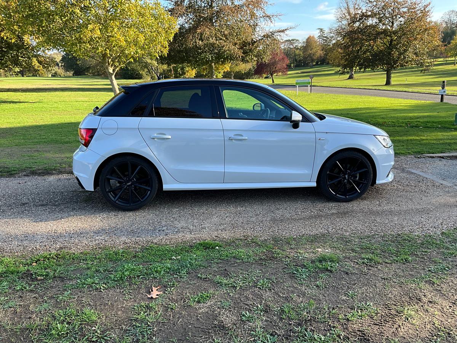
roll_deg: +2.3
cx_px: 228
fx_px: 383
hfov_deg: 61.7
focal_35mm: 29
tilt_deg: -16.6
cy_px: 172
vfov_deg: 48.2
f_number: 1.8
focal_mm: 3
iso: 25
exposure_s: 1/257
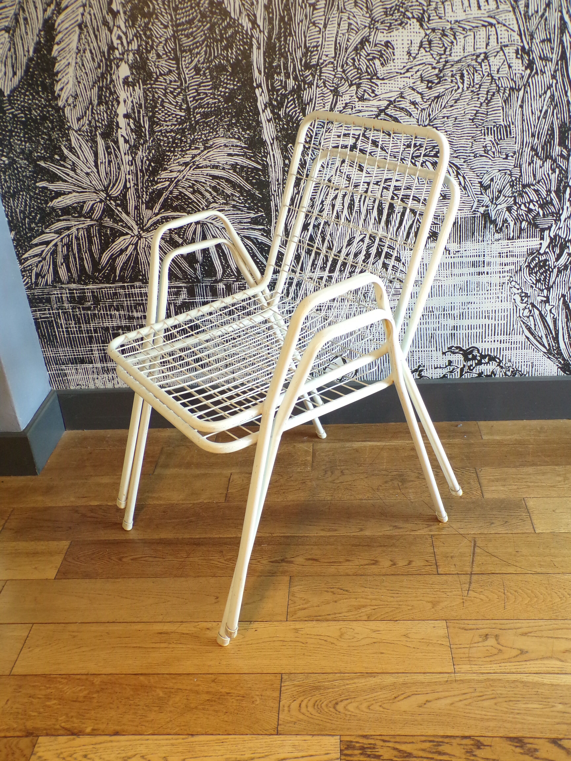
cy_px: 380
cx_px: 286
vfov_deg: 56.8
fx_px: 704
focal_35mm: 32
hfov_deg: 44.2
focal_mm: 5.8
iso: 200
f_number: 3.2
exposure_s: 1/25
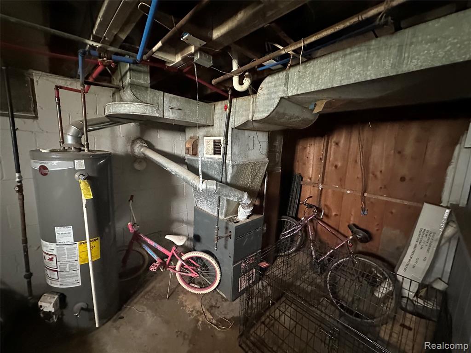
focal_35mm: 14
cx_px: 236
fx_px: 190
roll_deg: -3.8
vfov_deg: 85.7
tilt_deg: -8.6
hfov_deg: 102.1
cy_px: 176
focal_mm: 2.22
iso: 1600
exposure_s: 1/35
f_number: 2.2
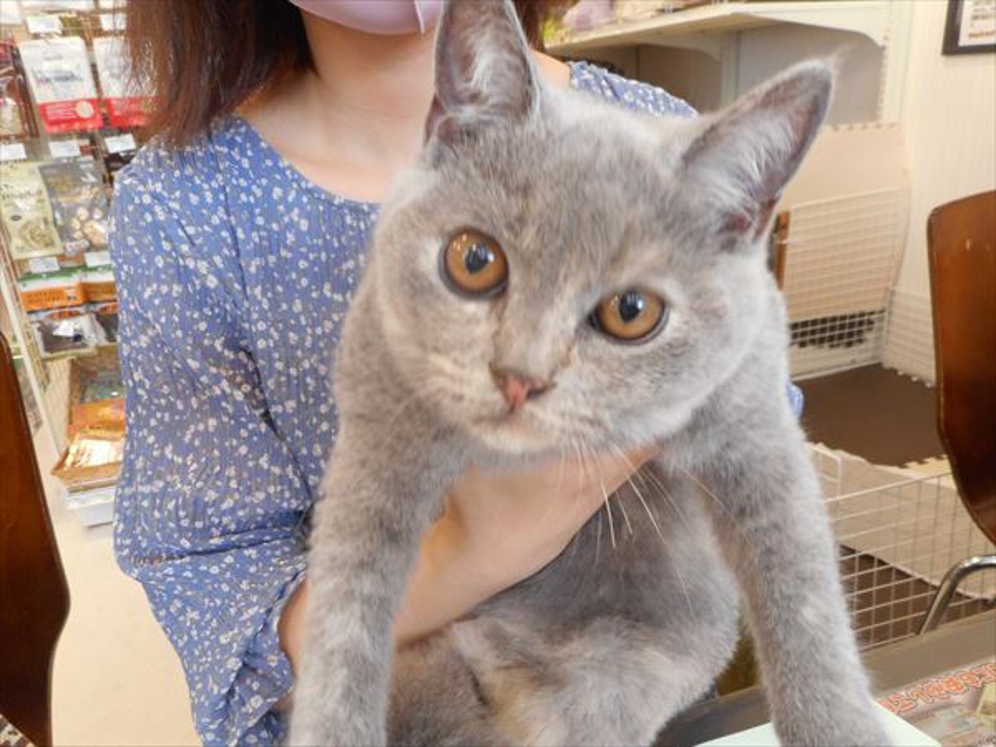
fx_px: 719
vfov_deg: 54.9
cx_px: 498
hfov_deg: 69.4
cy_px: 374
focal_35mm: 25
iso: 220
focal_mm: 4.5
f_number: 3.7
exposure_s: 1/30
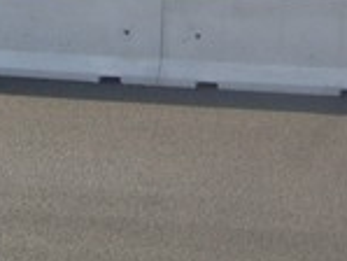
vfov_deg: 8.7
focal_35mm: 163
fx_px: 1635
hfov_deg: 11.6
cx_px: 533
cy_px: -214
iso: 80
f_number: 7.7
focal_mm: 6.3
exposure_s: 1/180
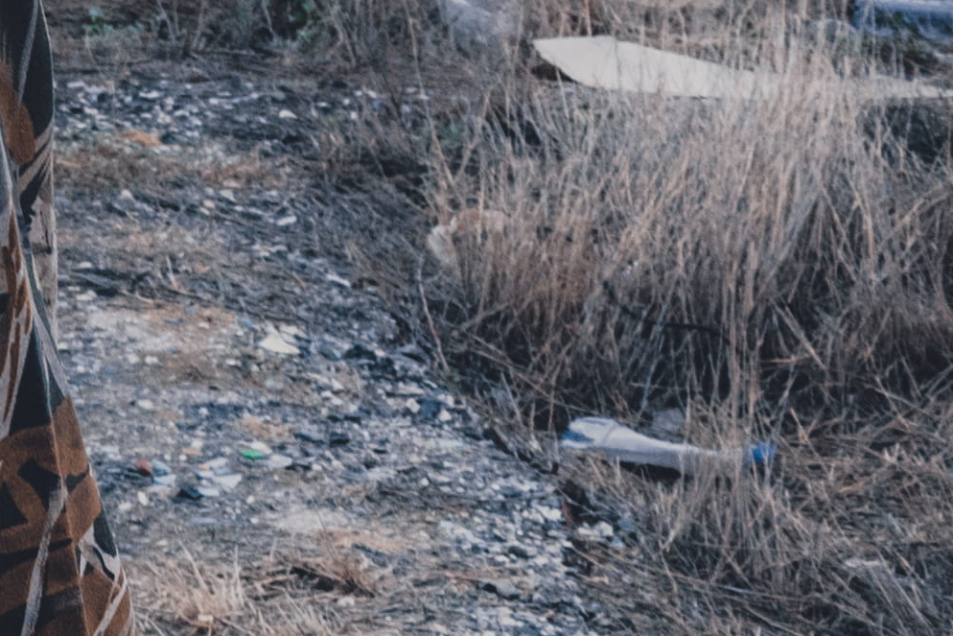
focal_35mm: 163
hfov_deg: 11.7
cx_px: -716
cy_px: -987
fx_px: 4315
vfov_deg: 7.7
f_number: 10
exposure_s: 1/400
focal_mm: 18
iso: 200
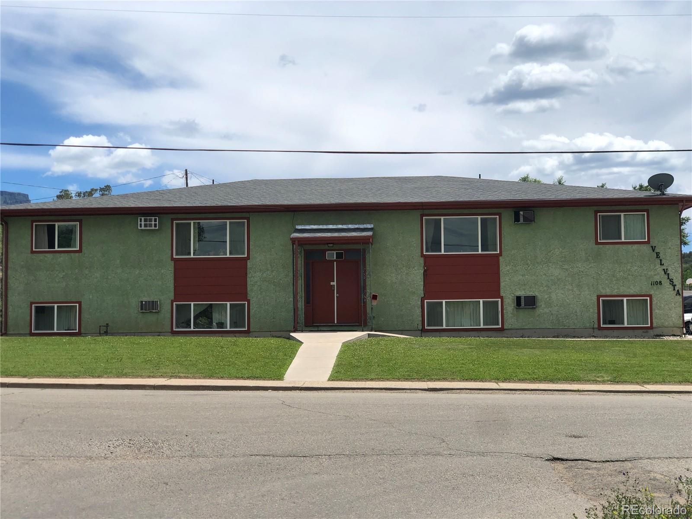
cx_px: 346
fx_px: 1040
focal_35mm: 52
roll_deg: +0.9
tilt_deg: +5.5
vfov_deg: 28.0
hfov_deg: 36.8
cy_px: 260
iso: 16
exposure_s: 1/1779
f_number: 2.4
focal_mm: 6
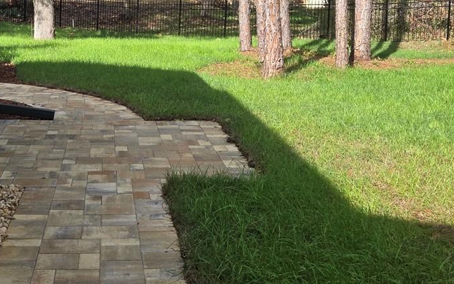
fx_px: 705
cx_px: 130
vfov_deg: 22.3
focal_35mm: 57
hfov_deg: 35.1
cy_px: 37
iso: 80
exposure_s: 1/2921
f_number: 1.8
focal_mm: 5.4
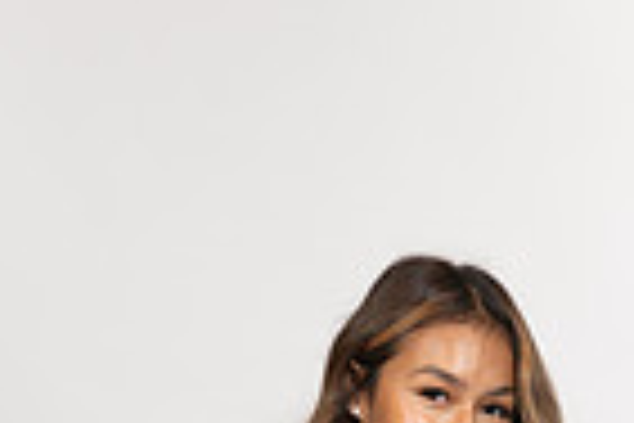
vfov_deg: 6.3
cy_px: 972
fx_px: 3716
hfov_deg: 9.7
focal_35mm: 211
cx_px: 450
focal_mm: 66
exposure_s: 1/250
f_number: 5.6
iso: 200
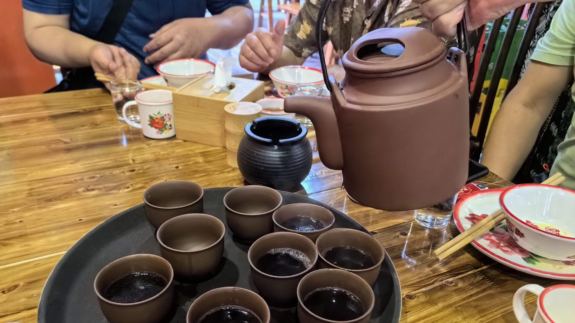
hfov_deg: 64.3
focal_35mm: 30
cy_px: 201
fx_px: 457
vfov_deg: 38.7
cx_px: 284
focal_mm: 5.75
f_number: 2
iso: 640
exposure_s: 1/100
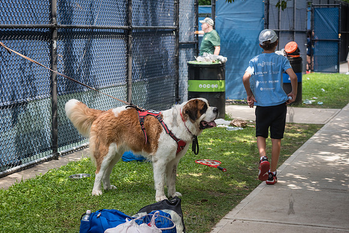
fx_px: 802
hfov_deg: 24.5
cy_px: 116
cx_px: 174
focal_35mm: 83
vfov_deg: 16.5
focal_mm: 80
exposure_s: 1/160
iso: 200
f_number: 4.5
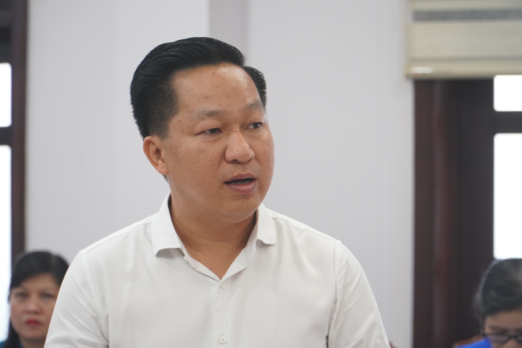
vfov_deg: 10.6
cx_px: 261
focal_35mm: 129
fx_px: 1870
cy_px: 174
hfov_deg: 15.9
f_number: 4
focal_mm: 86
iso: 1600
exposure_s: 1/160
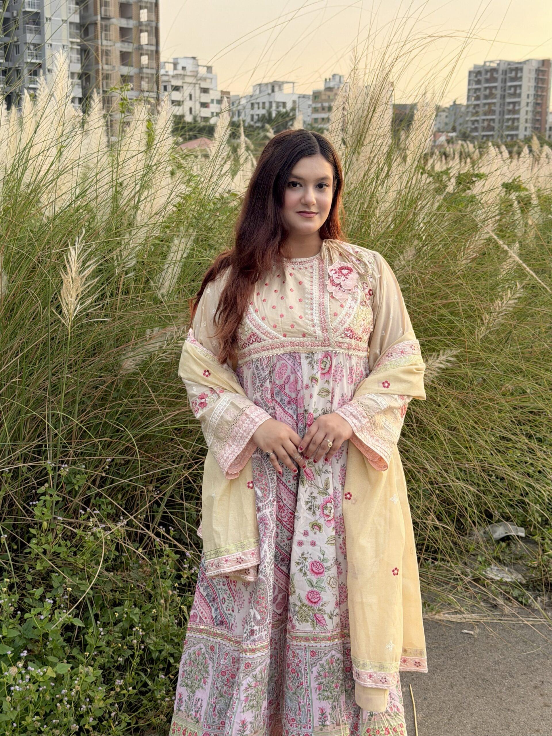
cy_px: 368
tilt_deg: -11.3
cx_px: 276
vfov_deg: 39.7
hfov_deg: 30.3
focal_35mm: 48
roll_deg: -1.9
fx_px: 1021
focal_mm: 6.76
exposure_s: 1/706
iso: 100
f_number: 1.78
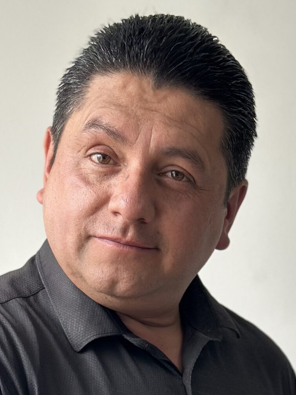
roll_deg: -0.3
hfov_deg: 12.1
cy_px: 487
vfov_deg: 15.5
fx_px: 1391
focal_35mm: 122
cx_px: 198
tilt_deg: +0.5
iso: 80
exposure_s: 1/177
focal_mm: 6.86
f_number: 1.78
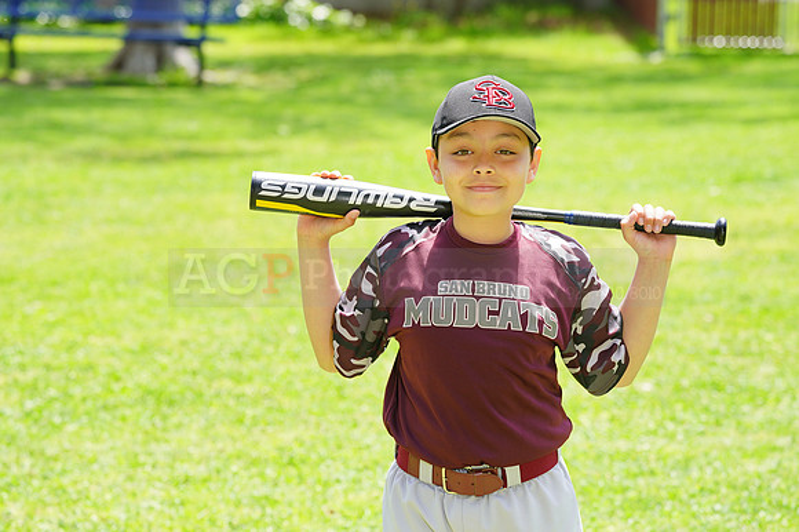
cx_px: 400
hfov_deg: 11.6
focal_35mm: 177
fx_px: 3926
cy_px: 266
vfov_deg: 7.7
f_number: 8
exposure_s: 1/160
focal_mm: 177
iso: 200
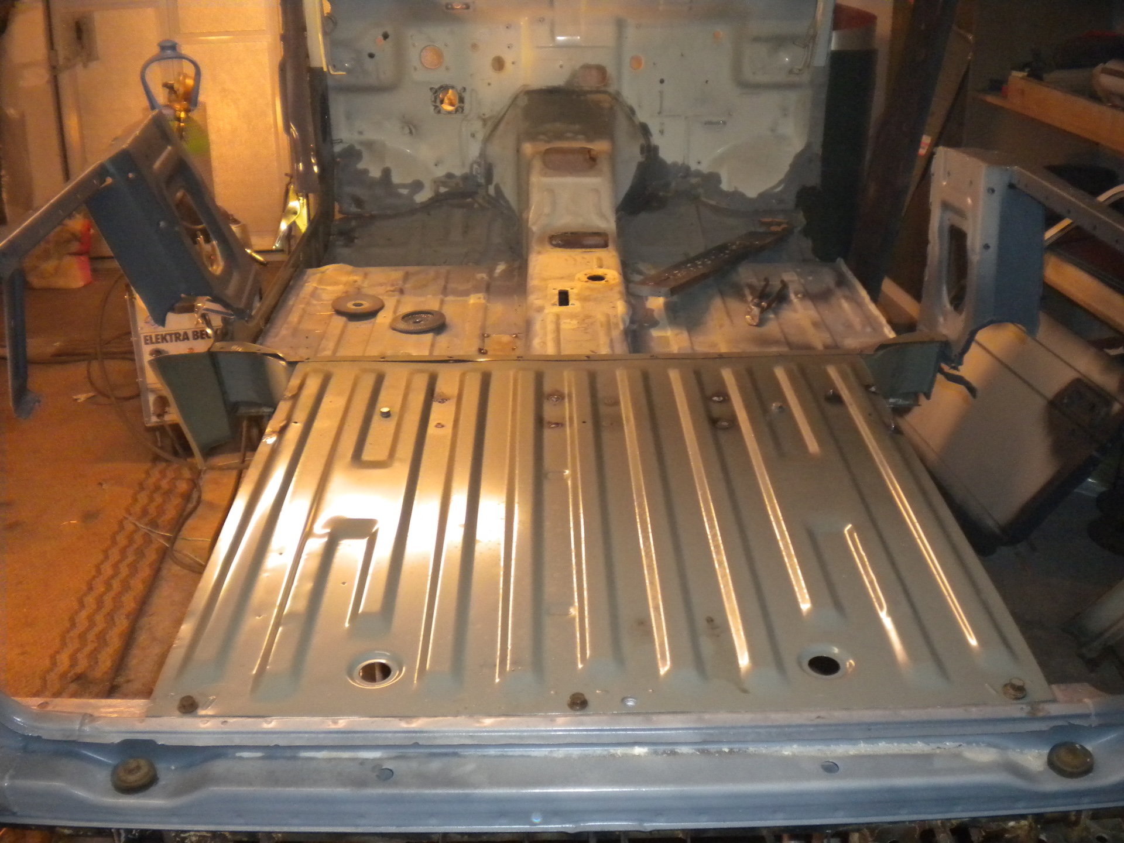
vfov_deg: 40.7
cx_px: 562
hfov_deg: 52.6
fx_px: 1136
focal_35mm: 35
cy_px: 422
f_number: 3.1
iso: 400
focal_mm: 6.3
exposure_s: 1/30
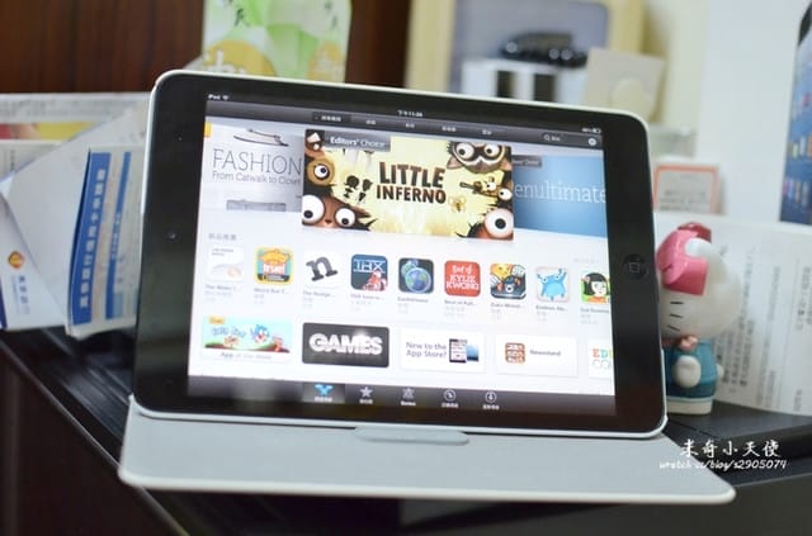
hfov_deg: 37.9
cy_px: 268
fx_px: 1181
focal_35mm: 52
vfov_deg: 25.6
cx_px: 406
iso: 1600
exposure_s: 1/100
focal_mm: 35
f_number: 3.2
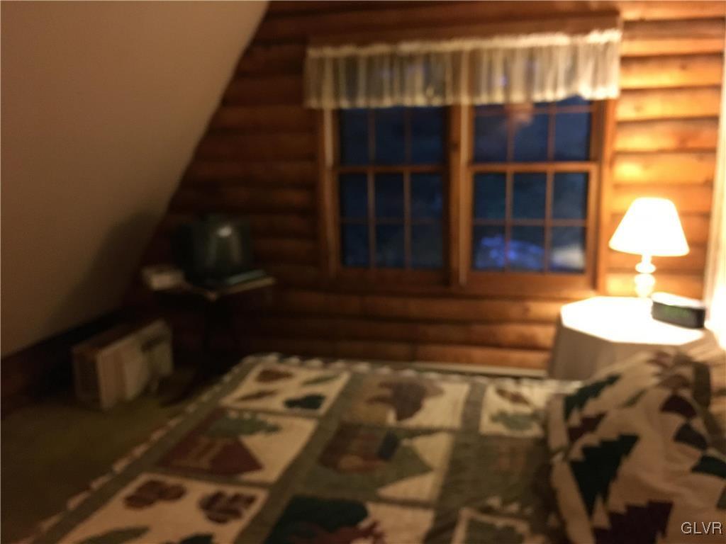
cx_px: 363
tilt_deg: -10.8
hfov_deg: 61.7
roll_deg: +0.9
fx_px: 608
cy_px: 272
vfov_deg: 48.2
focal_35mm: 29
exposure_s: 1/15
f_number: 2.2
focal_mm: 4.15
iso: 320
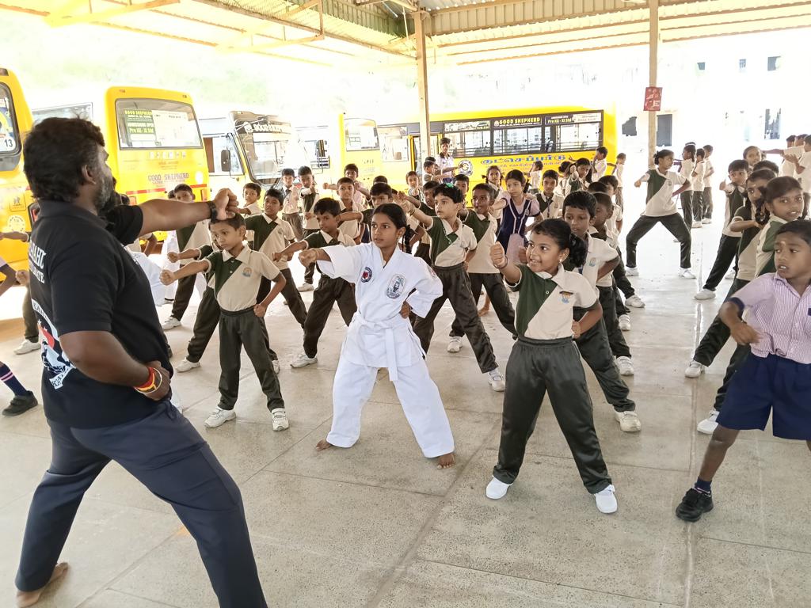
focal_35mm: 27
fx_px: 633
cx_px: 406
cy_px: 304
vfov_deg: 51.4
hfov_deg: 65.3
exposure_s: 1/120
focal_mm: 3.98
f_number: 1.8
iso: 500
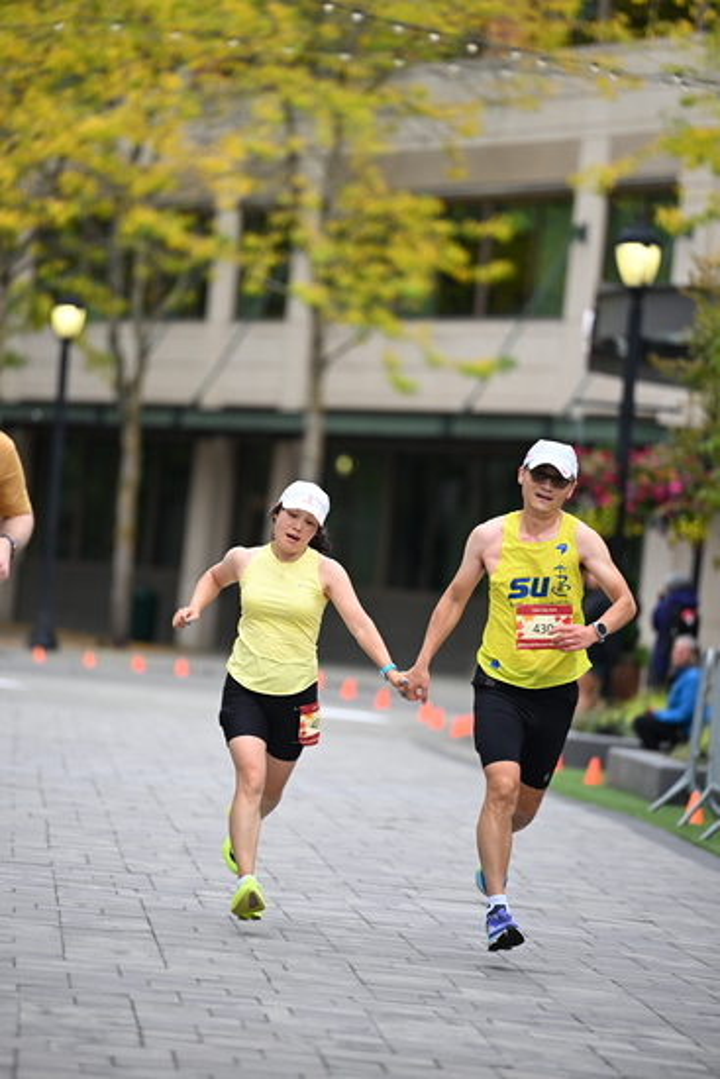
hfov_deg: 6.9
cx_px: 360
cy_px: 540
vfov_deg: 10.3
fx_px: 5996
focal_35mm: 200
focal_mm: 200
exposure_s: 1/2000
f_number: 2.8
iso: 640
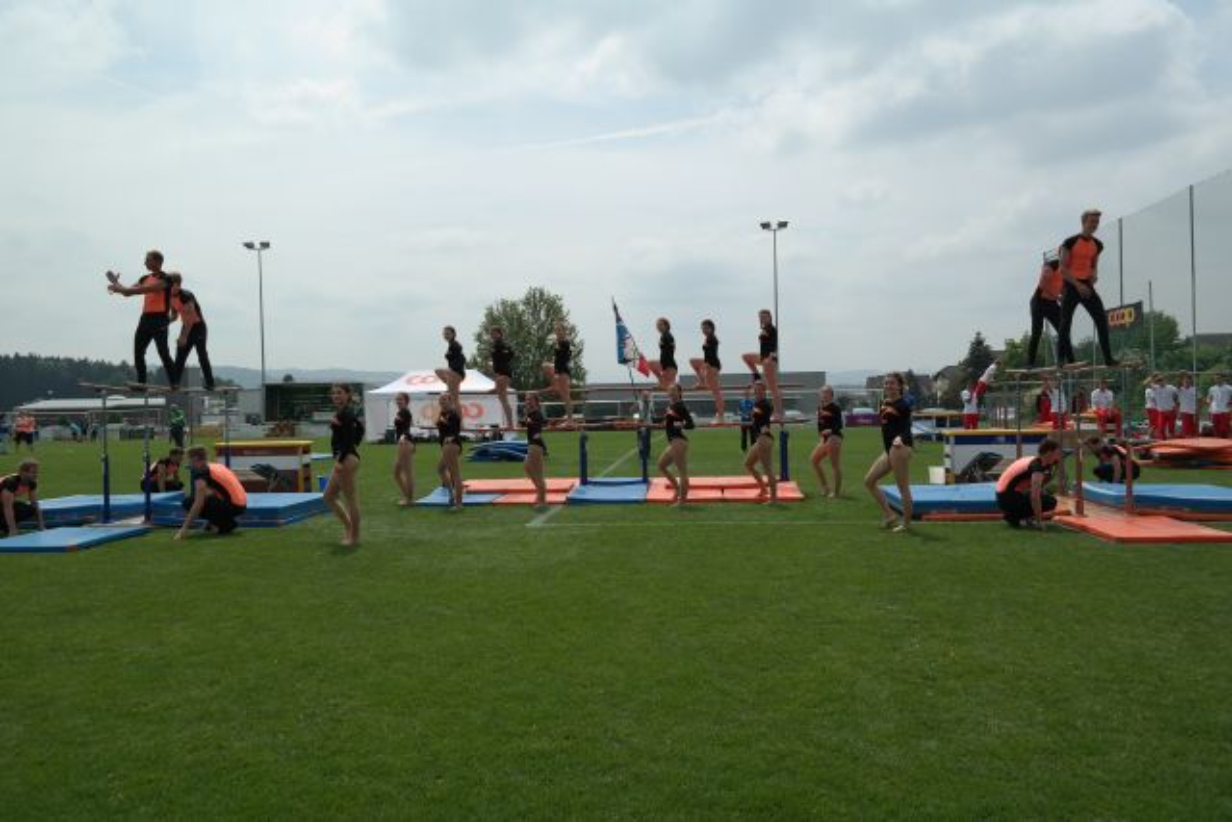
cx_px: 616
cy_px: 411
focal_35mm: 27
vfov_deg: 48.0
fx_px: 924
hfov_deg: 67.4
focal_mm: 18
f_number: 8
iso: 100
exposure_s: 1/400
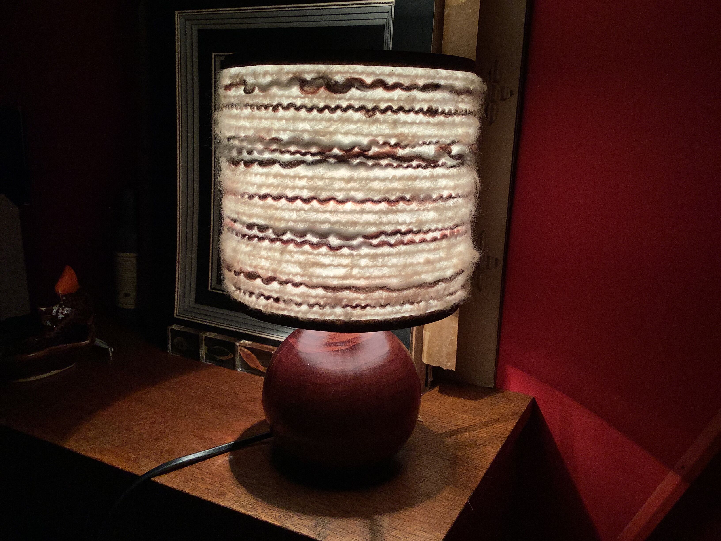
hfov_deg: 58.4
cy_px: 270
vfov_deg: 45.4
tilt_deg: -13.2
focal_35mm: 31
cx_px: 360
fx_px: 646
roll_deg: -2.1
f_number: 2.4
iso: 32
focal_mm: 3.3
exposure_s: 1/100
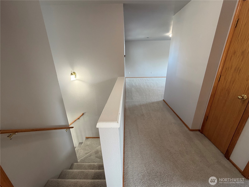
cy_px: 94
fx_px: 101
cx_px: 124
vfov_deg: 85.7
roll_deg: +1.4
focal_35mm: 14
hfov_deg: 102.1
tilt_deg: -19.6
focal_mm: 2.22
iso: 250
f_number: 2.2
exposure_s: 1/60
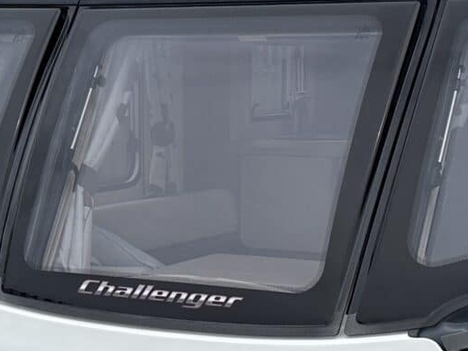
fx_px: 1298
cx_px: 223
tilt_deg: -8.7
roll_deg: +0.0
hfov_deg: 20.4
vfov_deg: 15.3
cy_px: 306
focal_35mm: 96
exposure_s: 1/4016
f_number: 1.78
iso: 80
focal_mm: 6.86
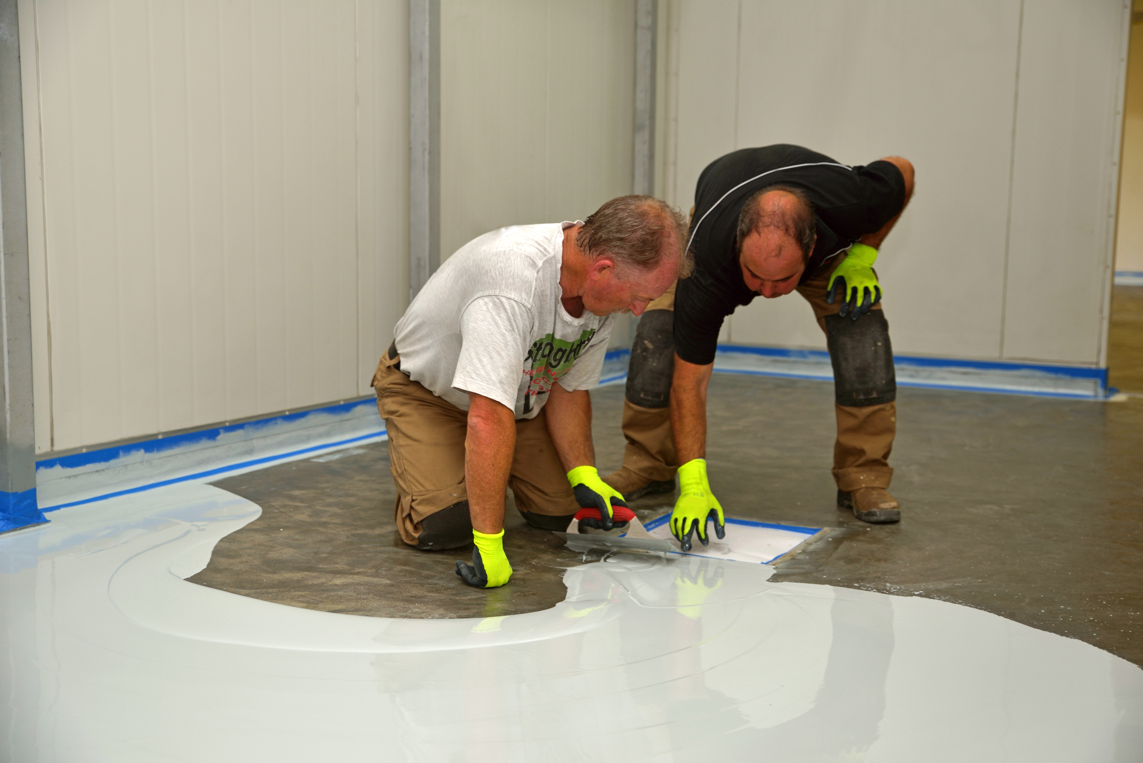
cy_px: 382
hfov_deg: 44.5
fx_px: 1397
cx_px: 572
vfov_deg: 30.5
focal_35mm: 44
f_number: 4
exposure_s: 1/60
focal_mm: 44
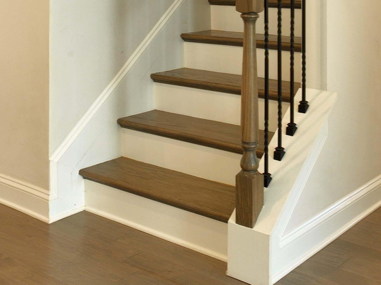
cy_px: -28
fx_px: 627
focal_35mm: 57
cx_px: 179
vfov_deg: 24.0
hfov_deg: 33.8
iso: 100
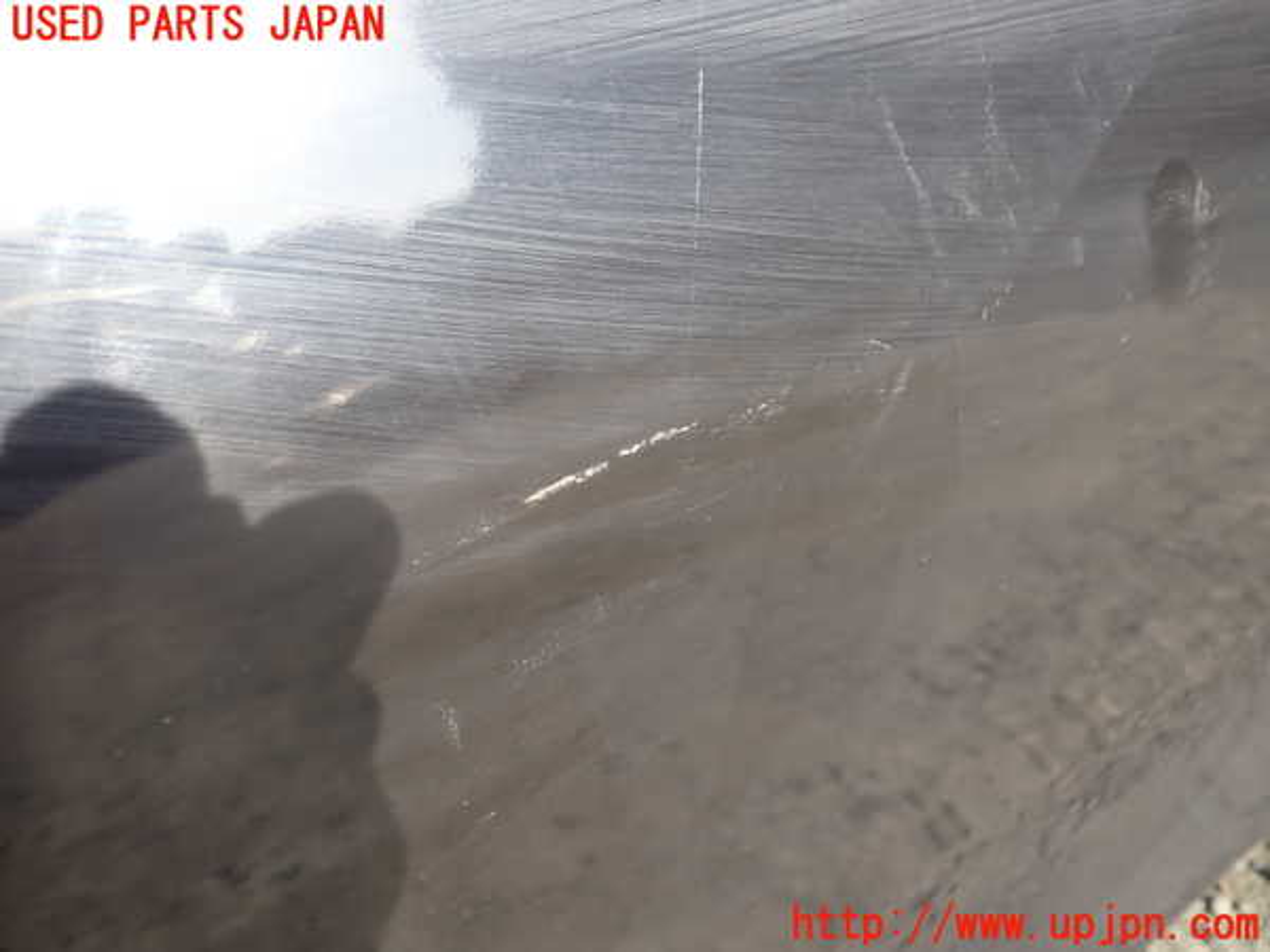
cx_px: 635
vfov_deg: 46.8
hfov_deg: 60.0
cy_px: 476
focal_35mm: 30
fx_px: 1101
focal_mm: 5.4
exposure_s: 1/200
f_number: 2.3
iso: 100
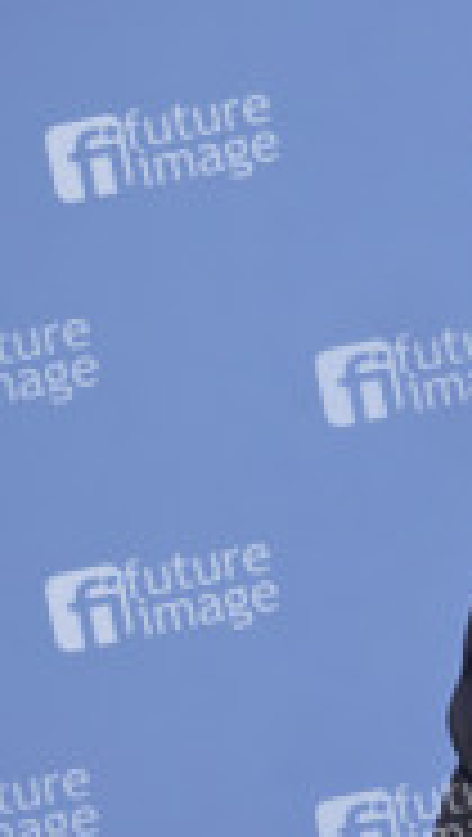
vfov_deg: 7.0
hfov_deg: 3.9
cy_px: 486
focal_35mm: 310
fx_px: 6879
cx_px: 942
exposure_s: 1/400
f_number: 4.5
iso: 2000
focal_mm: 122
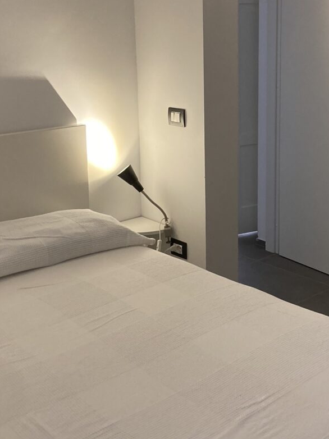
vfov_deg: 34.8
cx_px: 223
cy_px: 167
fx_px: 697
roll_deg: -0.1
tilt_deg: -9.8
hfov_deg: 26.4
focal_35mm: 55
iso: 160
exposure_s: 1/60
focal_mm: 3.99
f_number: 1.8
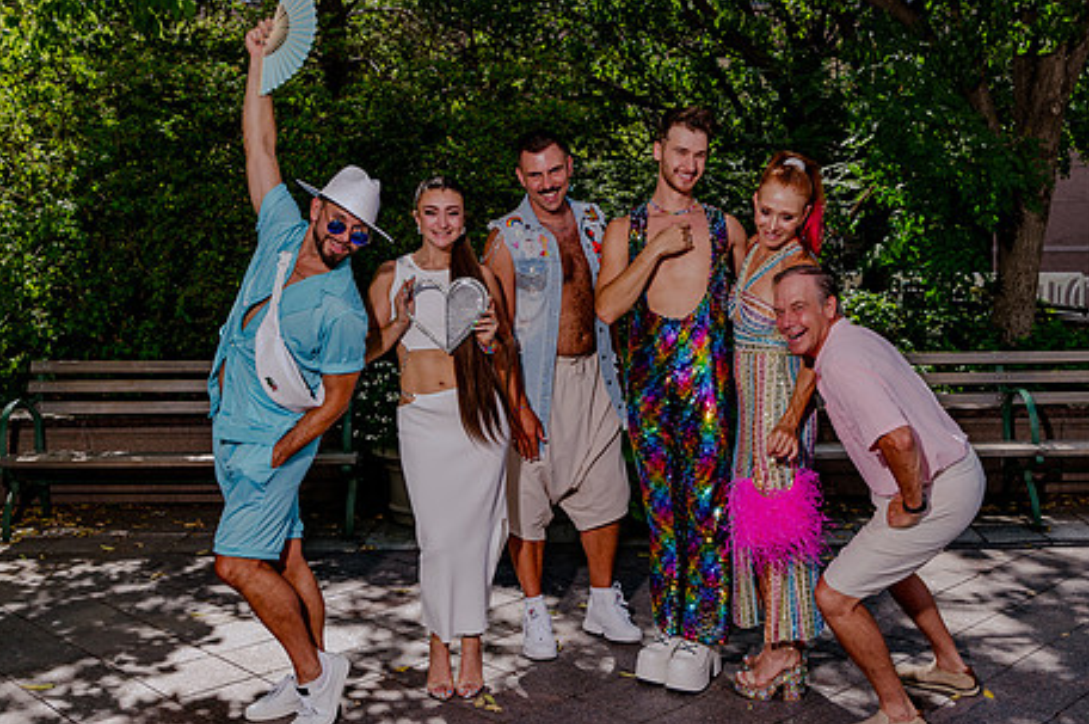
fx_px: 1269
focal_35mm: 42
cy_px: 344
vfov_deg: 31.8
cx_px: 616
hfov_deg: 46.3
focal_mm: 26
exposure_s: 1/320
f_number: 8
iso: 200
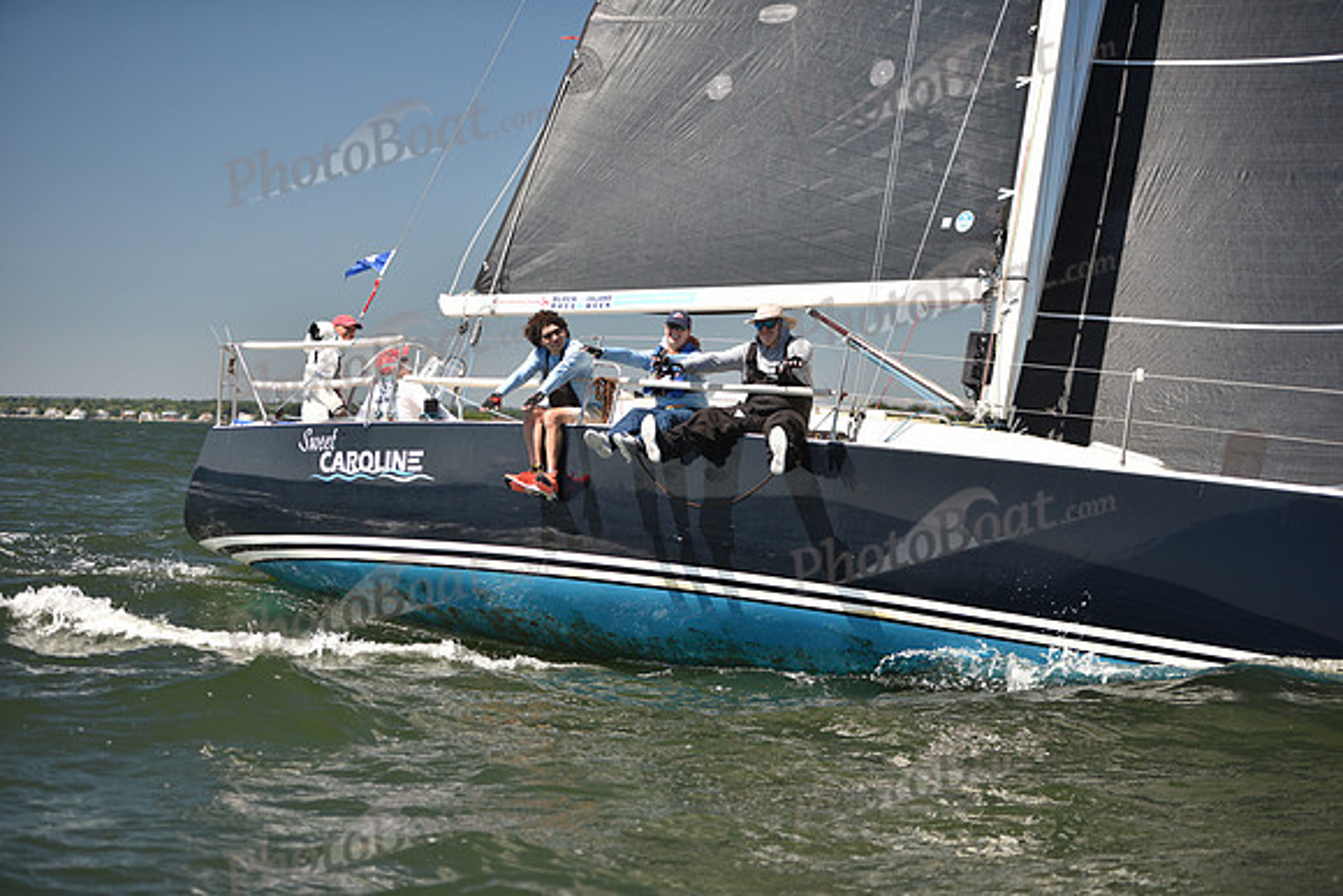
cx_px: 672
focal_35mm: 80
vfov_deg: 17.1
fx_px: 2985
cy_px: 448
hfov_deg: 25.4
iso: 250
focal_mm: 80
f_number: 2.8
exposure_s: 1/1250
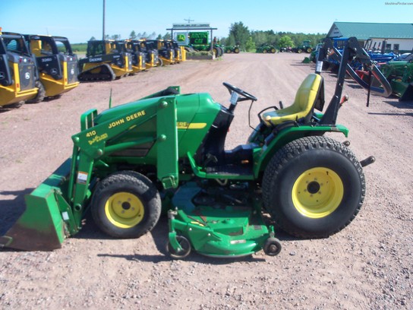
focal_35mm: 35
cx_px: 206
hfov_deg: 52.6
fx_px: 418
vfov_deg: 40.7
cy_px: 155
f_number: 3
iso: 80
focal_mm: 6.3
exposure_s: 1/640
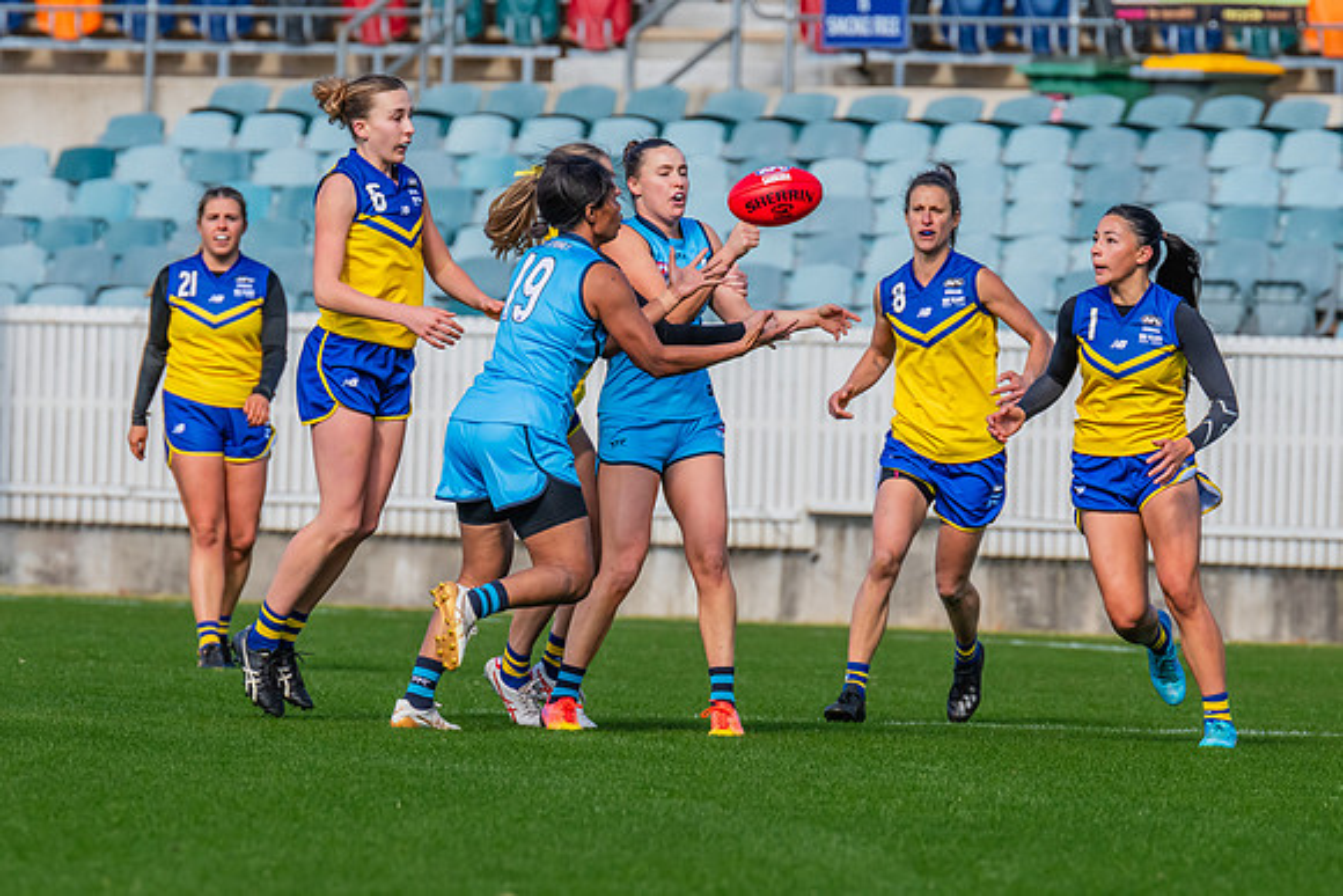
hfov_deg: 3.6
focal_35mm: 580
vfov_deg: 2.4
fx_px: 21632
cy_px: 529
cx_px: 658
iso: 800
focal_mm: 420
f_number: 8
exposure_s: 1/1250
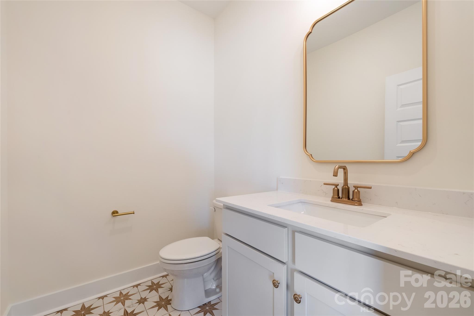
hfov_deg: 104.2
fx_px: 184
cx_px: 237
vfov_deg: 81.3
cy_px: 158
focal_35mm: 14
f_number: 11
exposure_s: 1
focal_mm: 14
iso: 100
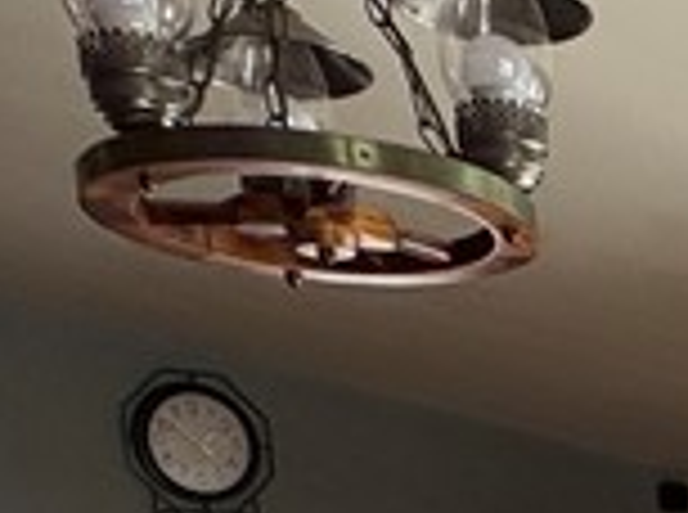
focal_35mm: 94
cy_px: 1138
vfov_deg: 12.9
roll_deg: +0.7
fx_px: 1864
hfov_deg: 17.6
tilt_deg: -11.7
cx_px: 1178
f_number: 2.2
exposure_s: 1/161
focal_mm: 2.22
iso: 40
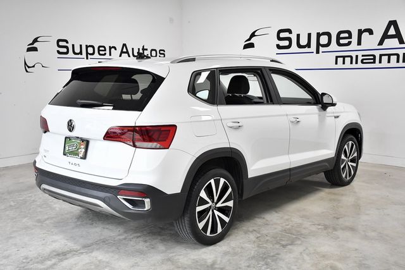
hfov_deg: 49.5
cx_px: 202
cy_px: 135
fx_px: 439
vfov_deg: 34.2
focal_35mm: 39
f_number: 5.6
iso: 2000
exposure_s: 1/500
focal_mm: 26
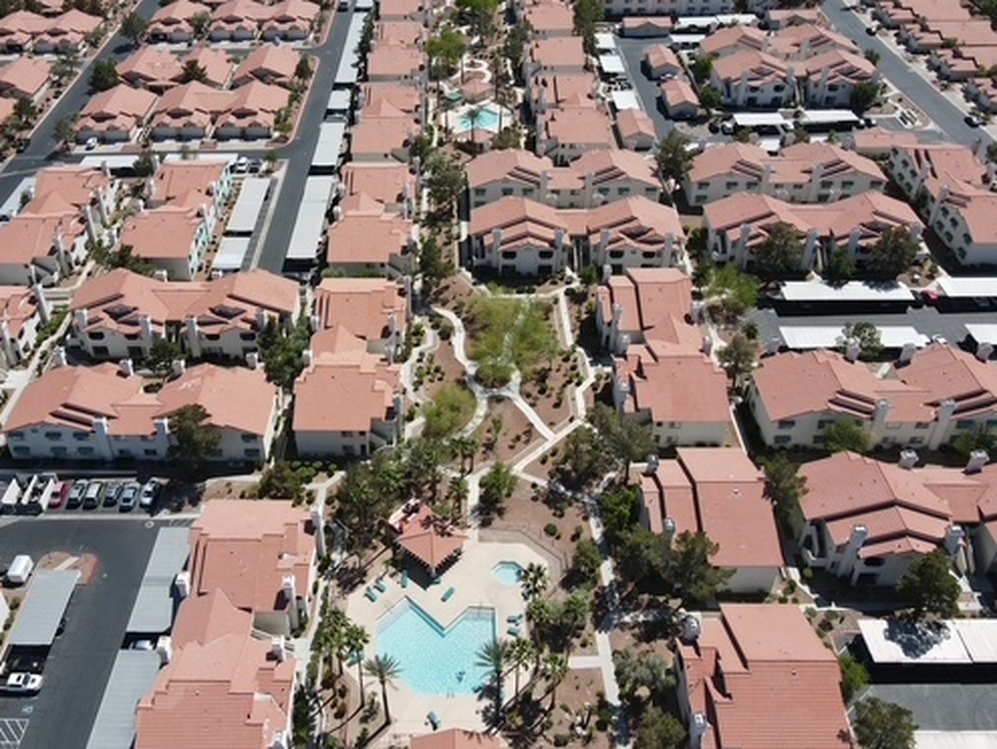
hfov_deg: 58.1
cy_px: 318
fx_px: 894
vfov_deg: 45.4
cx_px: 431
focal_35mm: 31
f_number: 2.8
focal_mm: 4.5
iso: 100
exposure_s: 1/800
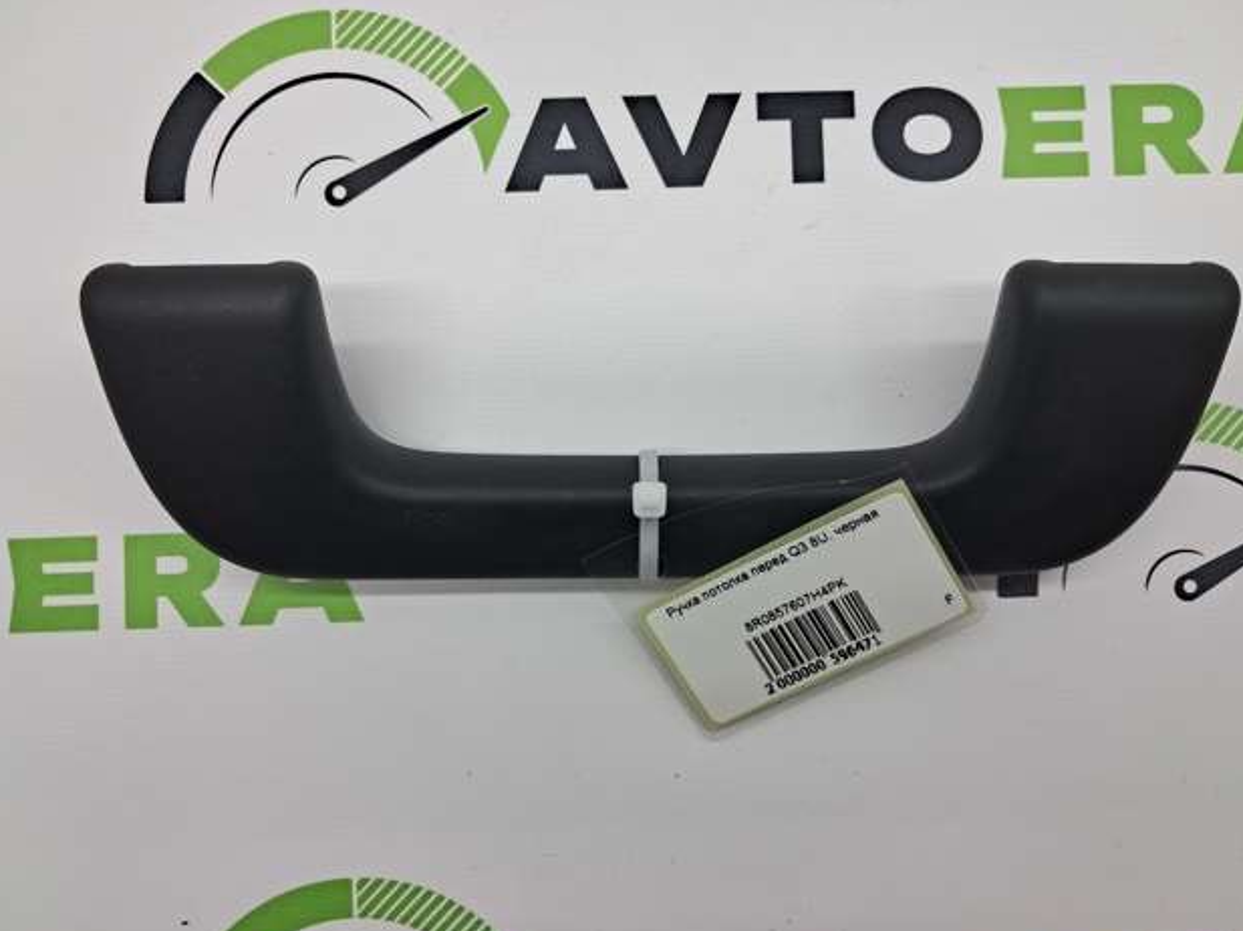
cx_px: 639
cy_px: 477
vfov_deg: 49.7
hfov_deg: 63.5
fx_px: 1005
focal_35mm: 28
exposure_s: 1/100
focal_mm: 4
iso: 50
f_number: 1.8
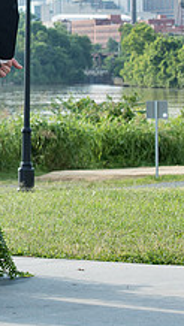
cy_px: 34
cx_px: -123
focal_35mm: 222
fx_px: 1921
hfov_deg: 5.4
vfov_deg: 9.7
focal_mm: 70
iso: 320
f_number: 7.1
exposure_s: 1/200
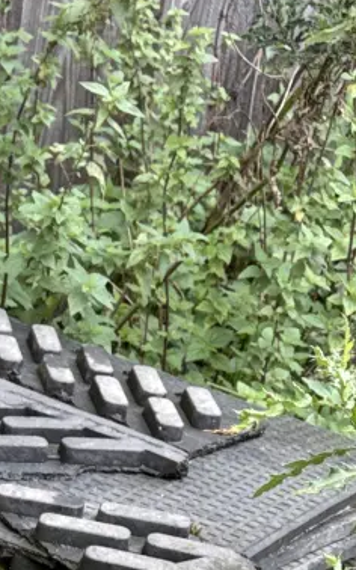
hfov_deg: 8.6
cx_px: -477
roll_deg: +0.4
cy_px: 691
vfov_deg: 14.4
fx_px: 2175
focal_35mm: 140
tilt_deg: -29.7
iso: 40
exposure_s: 1/122
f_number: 1.6
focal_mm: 5.96
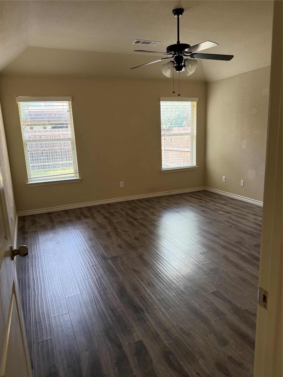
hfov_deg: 56.8
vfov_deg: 71.6
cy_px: 188
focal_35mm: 24
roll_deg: +2.3
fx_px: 262
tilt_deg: -11.0
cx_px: 142
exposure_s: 1/86
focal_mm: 6.76
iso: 200
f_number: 1.78
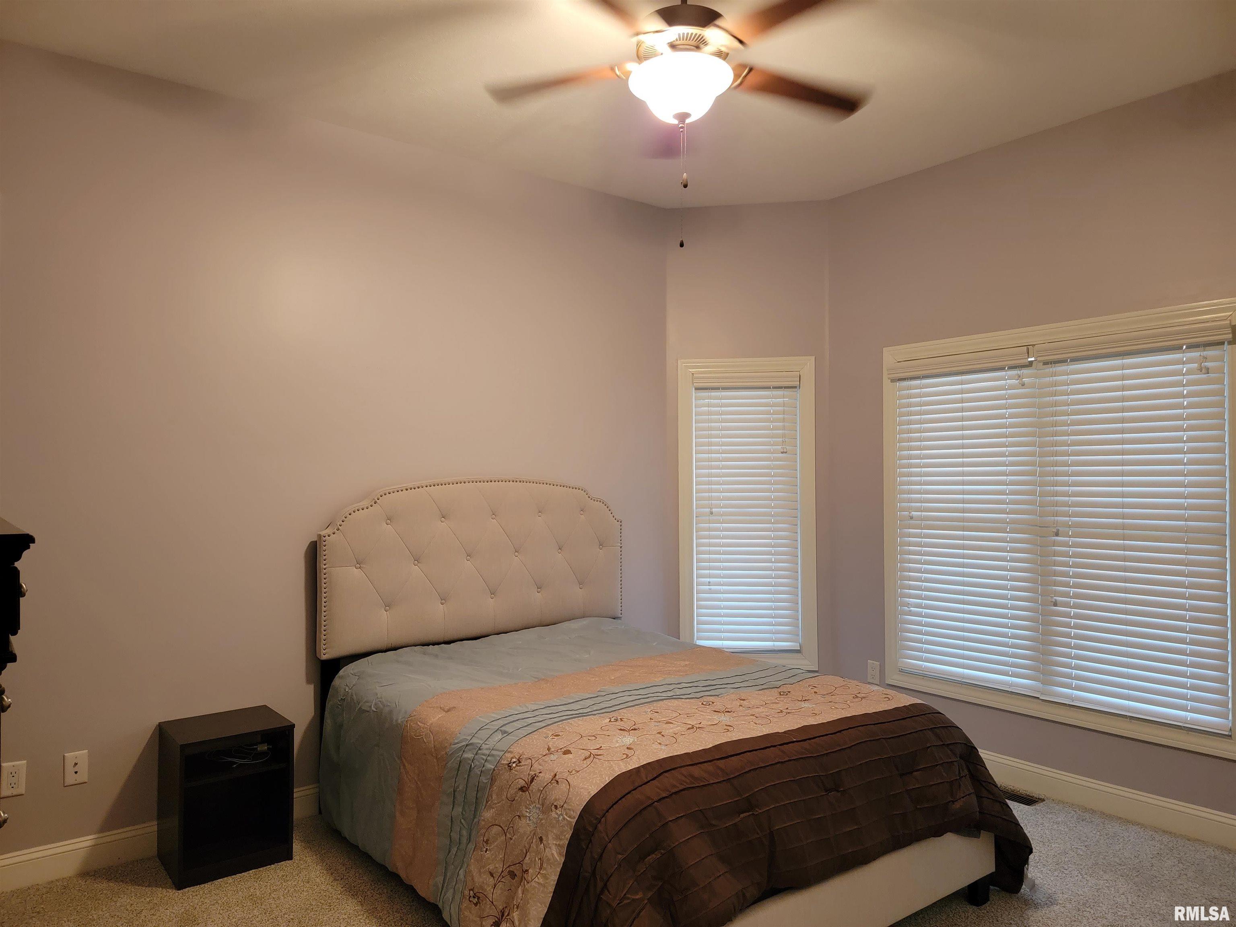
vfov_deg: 56.8
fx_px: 857
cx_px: 618
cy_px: 464
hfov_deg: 71.6
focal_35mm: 24
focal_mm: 6.7
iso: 500
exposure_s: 1/40
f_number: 1.8
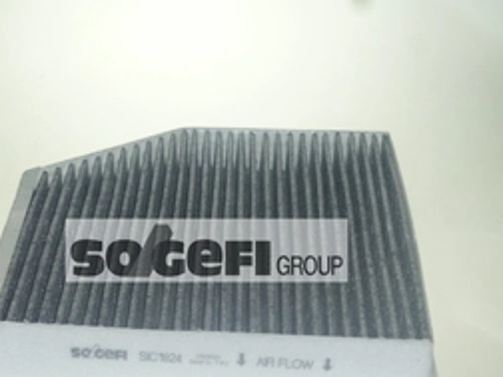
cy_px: 249
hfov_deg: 20.2
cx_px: 206
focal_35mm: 97
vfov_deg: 15.2
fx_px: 1409
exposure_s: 1/60
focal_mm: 12.3
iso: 160
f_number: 4.6
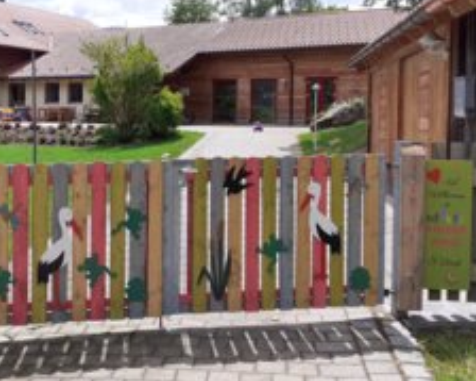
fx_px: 662
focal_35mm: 47
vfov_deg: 31.9
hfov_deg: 39.3
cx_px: 178
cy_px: 143
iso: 40
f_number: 1.9
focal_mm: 3.6
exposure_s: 1/2183
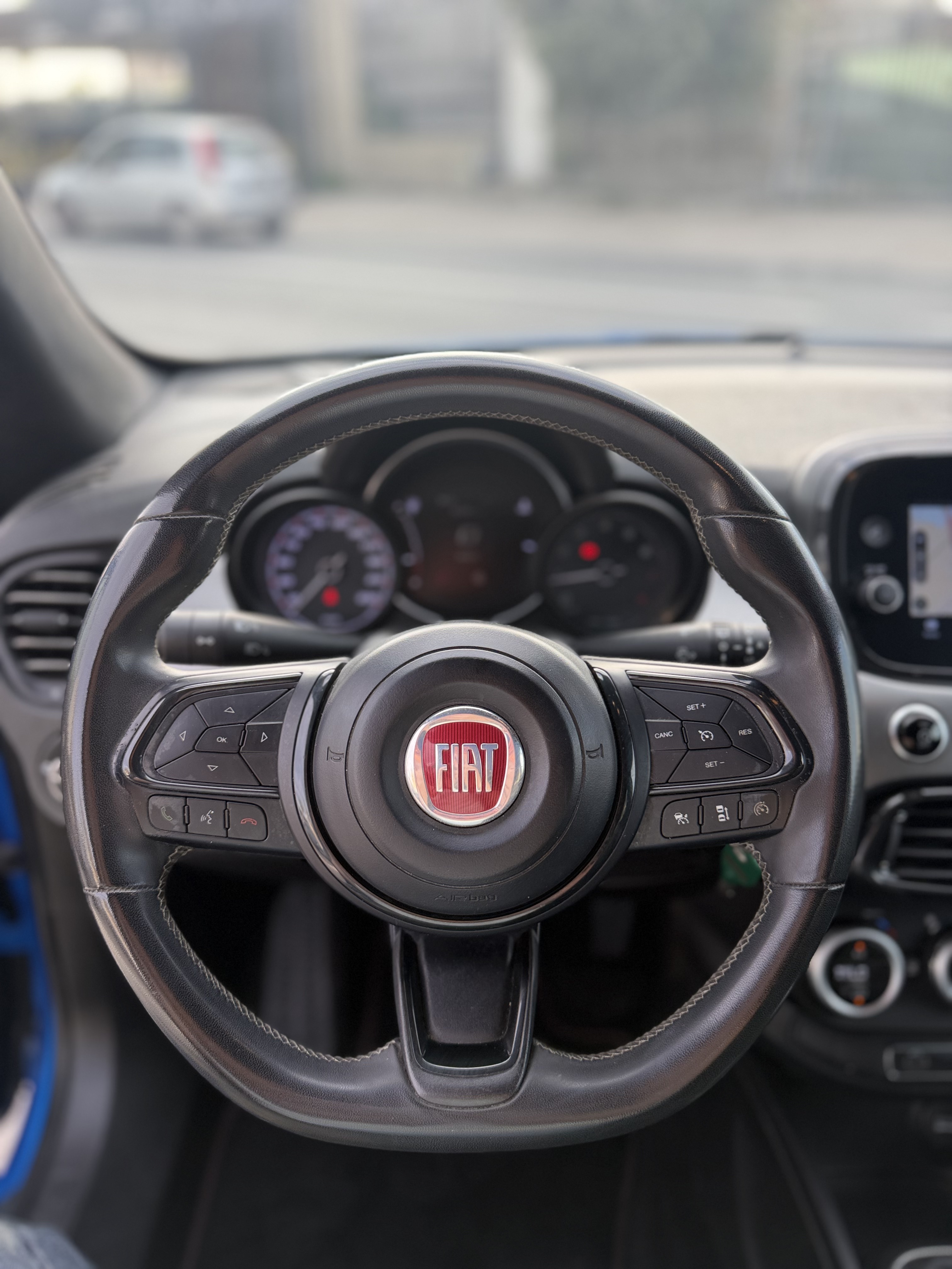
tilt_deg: -28.8
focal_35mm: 24
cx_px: 476
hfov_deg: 56.8
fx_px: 880
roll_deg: +0.4
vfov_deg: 71.6
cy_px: 634
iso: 64
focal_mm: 6.76
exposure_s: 1/170
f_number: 1.78
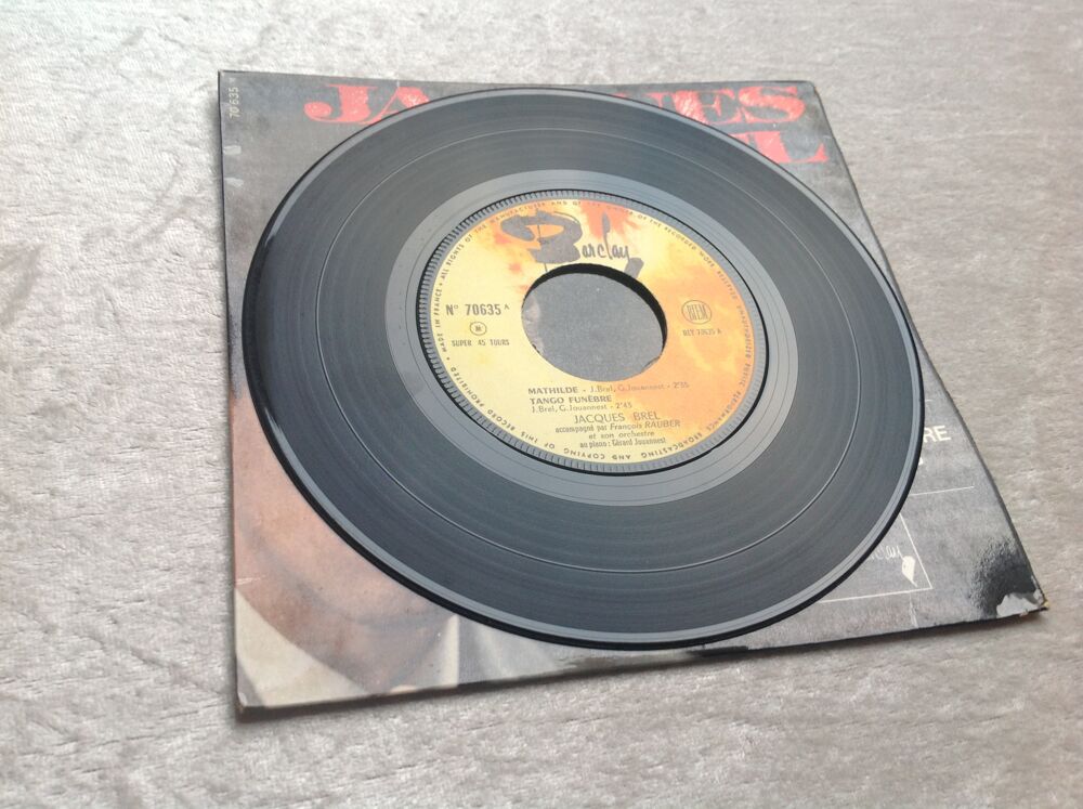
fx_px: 1093
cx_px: 542
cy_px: 404
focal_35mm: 35
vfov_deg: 40.6
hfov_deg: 52.7
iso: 50
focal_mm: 4.28
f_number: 2.4
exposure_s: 1/17
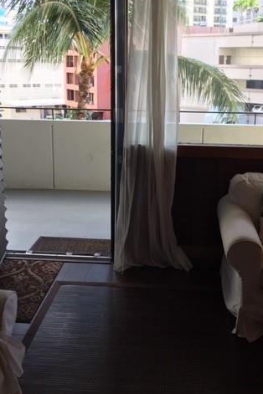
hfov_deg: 32.5
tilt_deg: -10.6
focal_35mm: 41
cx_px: 160
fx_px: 449
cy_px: 151
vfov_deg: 47.0
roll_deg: -2.1
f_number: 2.2
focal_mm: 4.15
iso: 32
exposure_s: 1/120
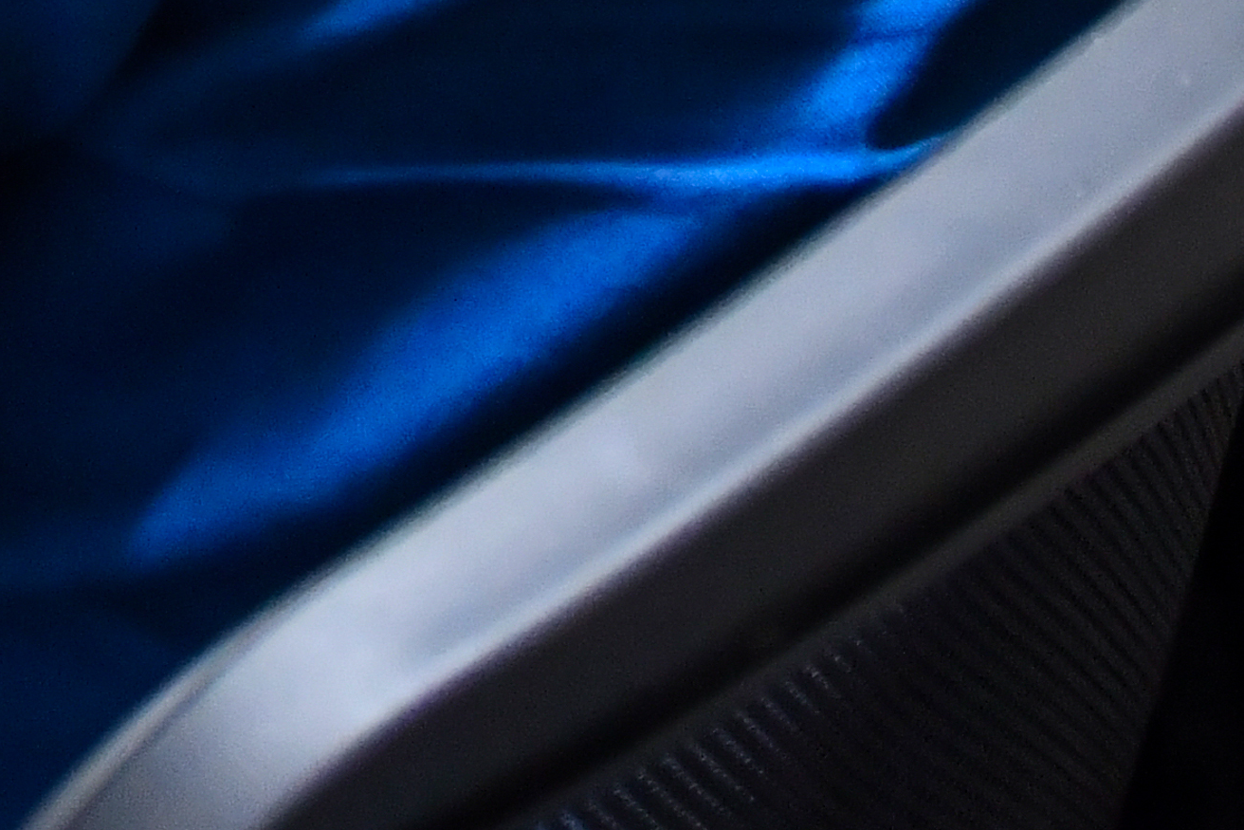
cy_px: -1505
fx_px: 5218
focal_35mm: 151
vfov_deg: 8.0
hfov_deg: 12.8
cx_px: -718
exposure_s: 1/250
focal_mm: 24
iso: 1250
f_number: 3.2
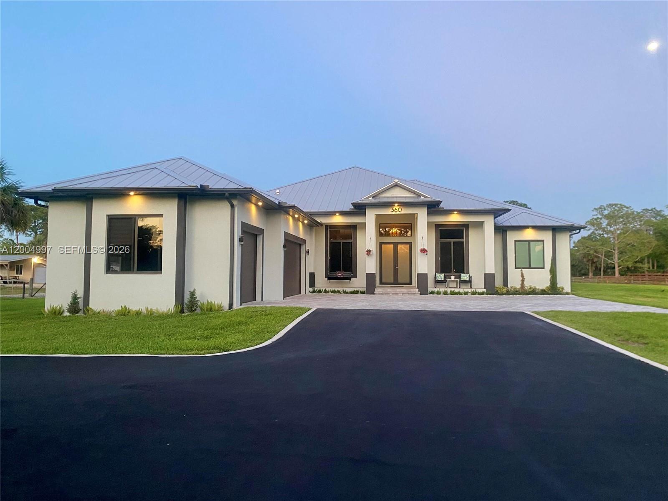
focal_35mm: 26
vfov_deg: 53.1
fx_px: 502
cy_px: 250
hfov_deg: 67.3
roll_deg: -0.1
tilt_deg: +1.5
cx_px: 334
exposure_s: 1/60
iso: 400
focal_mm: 4.25
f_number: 1.8
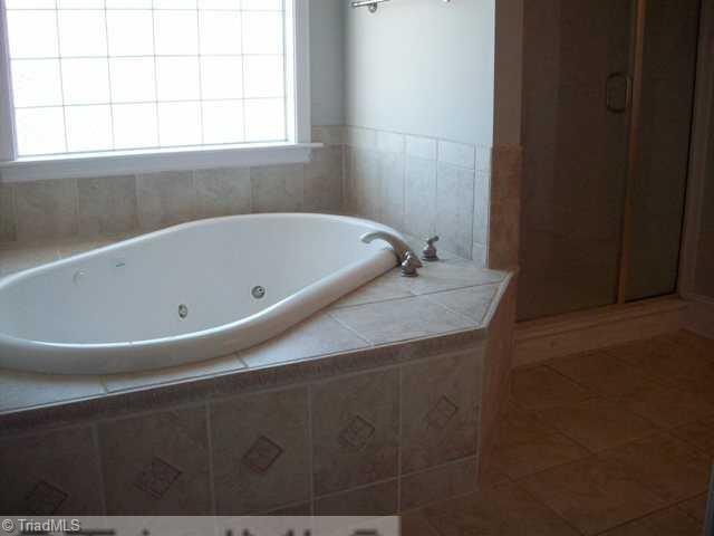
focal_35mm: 37
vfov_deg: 38.7
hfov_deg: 50.1
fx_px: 763
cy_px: 268
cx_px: 357
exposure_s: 1/88.2
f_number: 2.8
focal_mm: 6.2
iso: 160
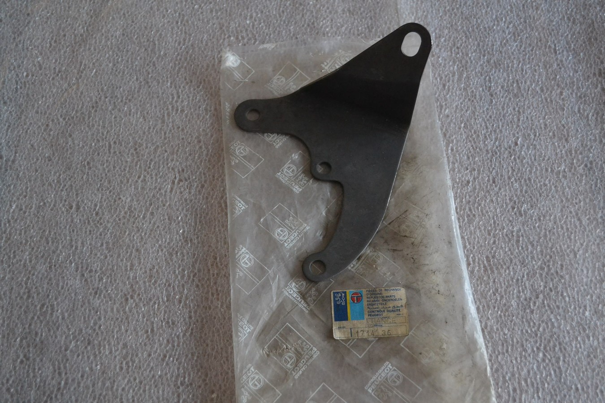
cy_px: 202
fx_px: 605
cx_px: 302
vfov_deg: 36.9
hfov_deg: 53.1
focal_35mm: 36
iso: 2200
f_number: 4
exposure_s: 1/60
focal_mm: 24
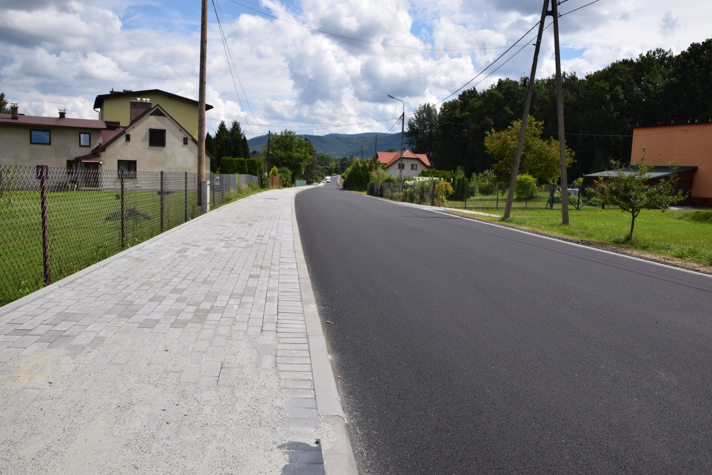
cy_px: 238
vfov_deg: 50.4
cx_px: 356
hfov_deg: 70.4
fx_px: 504
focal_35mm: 26
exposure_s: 1/400
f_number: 10
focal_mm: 17
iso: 200
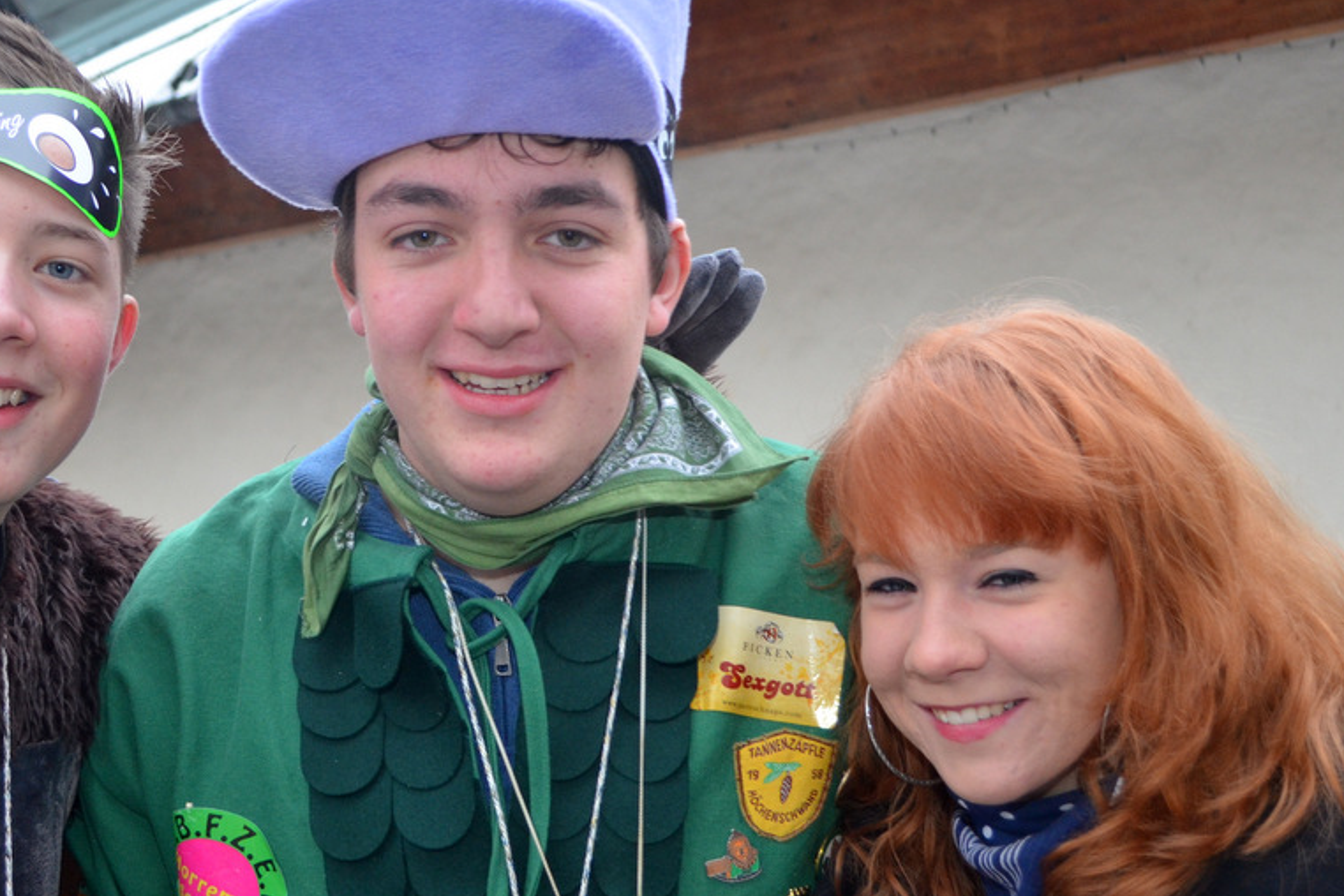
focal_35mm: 52
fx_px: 1941
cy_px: 444
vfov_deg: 26.0
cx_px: 496
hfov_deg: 37.9
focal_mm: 22
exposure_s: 1/60
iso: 640
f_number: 4
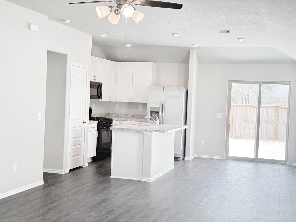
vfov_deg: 30.3
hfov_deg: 39.7
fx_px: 410
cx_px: 148
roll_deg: -1.0
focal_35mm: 48
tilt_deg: +2.0
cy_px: 111
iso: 160
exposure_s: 1/120
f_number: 1.78
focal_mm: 6.76
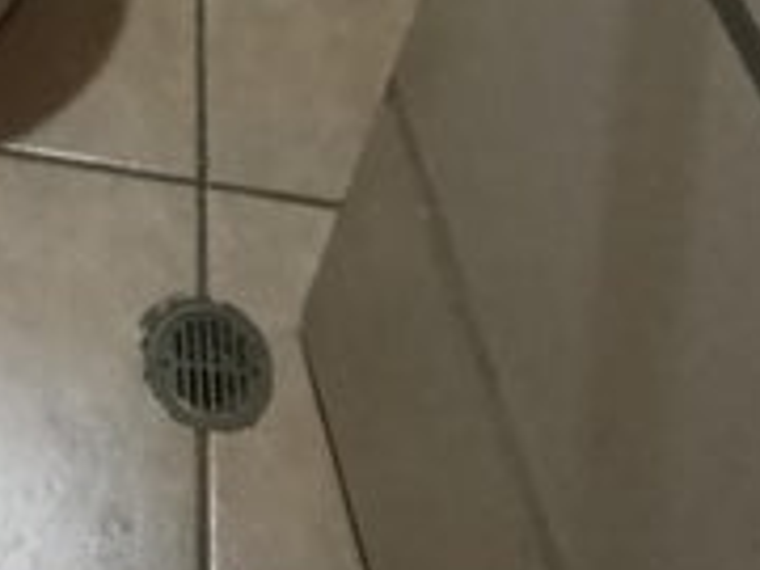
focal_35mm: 76
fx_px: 1669
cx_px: -184
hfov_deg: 23.2
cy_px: -591
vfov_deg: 15.3
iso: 1600
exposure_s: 1/20
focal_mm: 1.65
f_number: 2.2
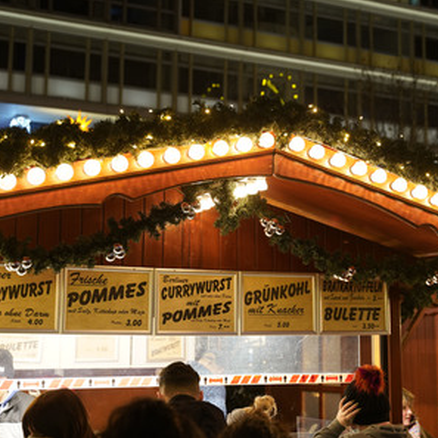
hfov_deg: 27.7
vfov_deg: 27.7
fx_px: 888
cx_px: 250
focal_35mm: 62
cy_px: 218
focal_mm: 48
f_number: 3.2
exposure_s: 1/50
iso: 1250
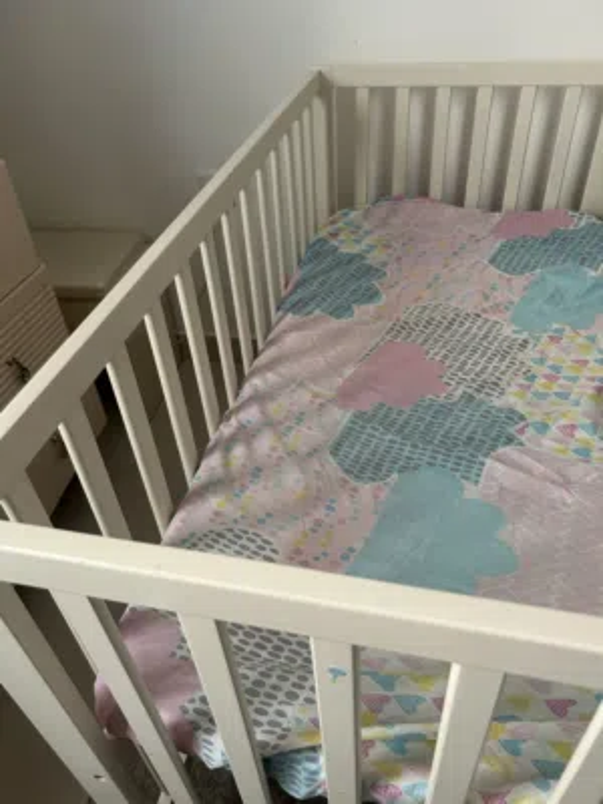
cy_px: 402
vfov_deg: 67.3
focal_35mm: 26
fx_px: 604
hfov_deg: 53.1
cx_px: 302
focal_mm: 5.7
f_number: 1.5
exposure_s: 1/60
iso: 160
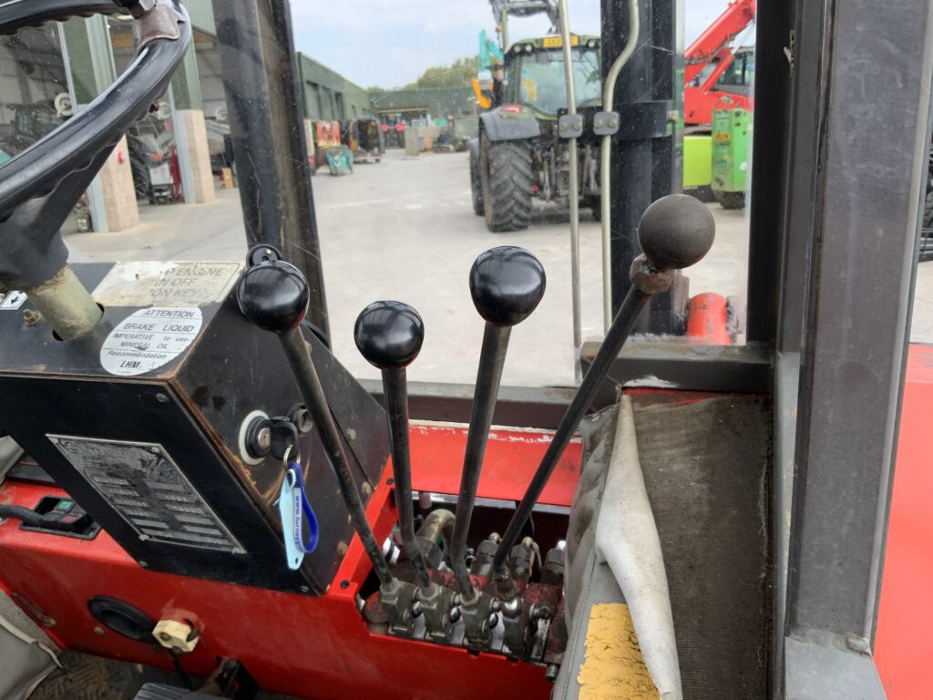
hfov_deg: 61.7
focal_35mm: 29
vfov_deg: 48.2
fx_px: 782
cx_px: 466
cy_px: 350
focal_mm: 3
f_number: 1.8
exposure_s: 1/316
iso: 16
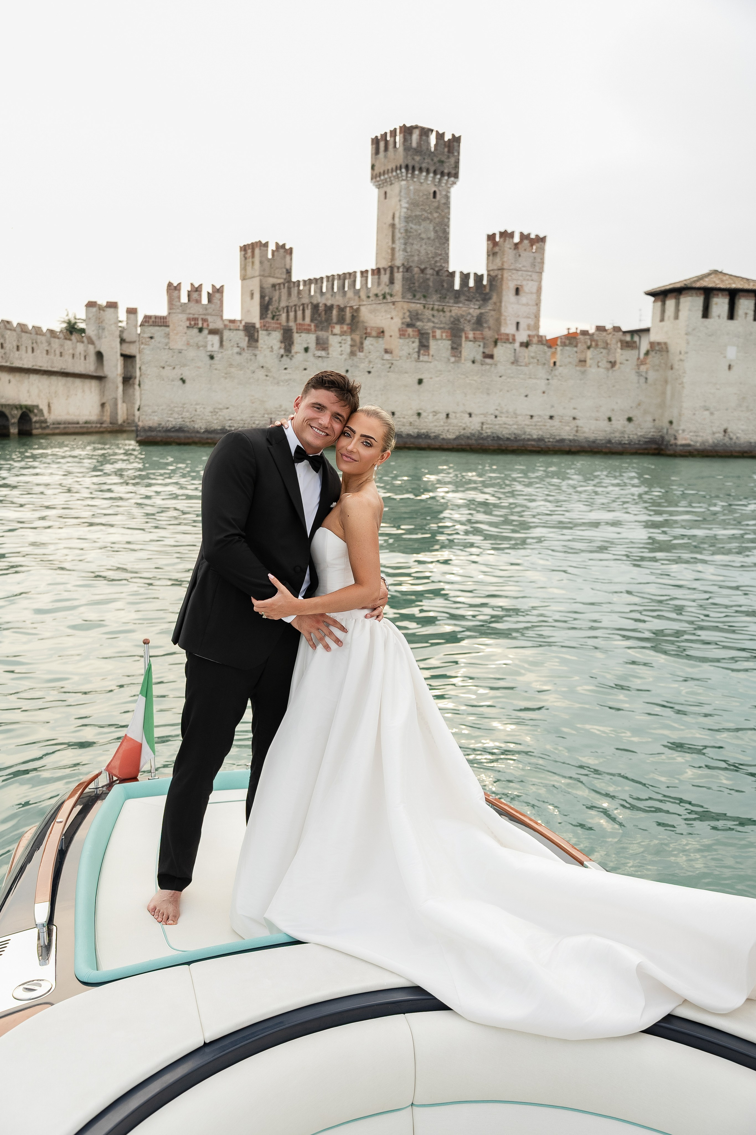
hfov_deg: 42.3
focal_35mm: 31
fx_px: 976
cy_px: 568
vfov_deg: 60.3
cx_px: 378
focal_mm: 31
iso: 500
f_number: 4
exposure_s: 1/800
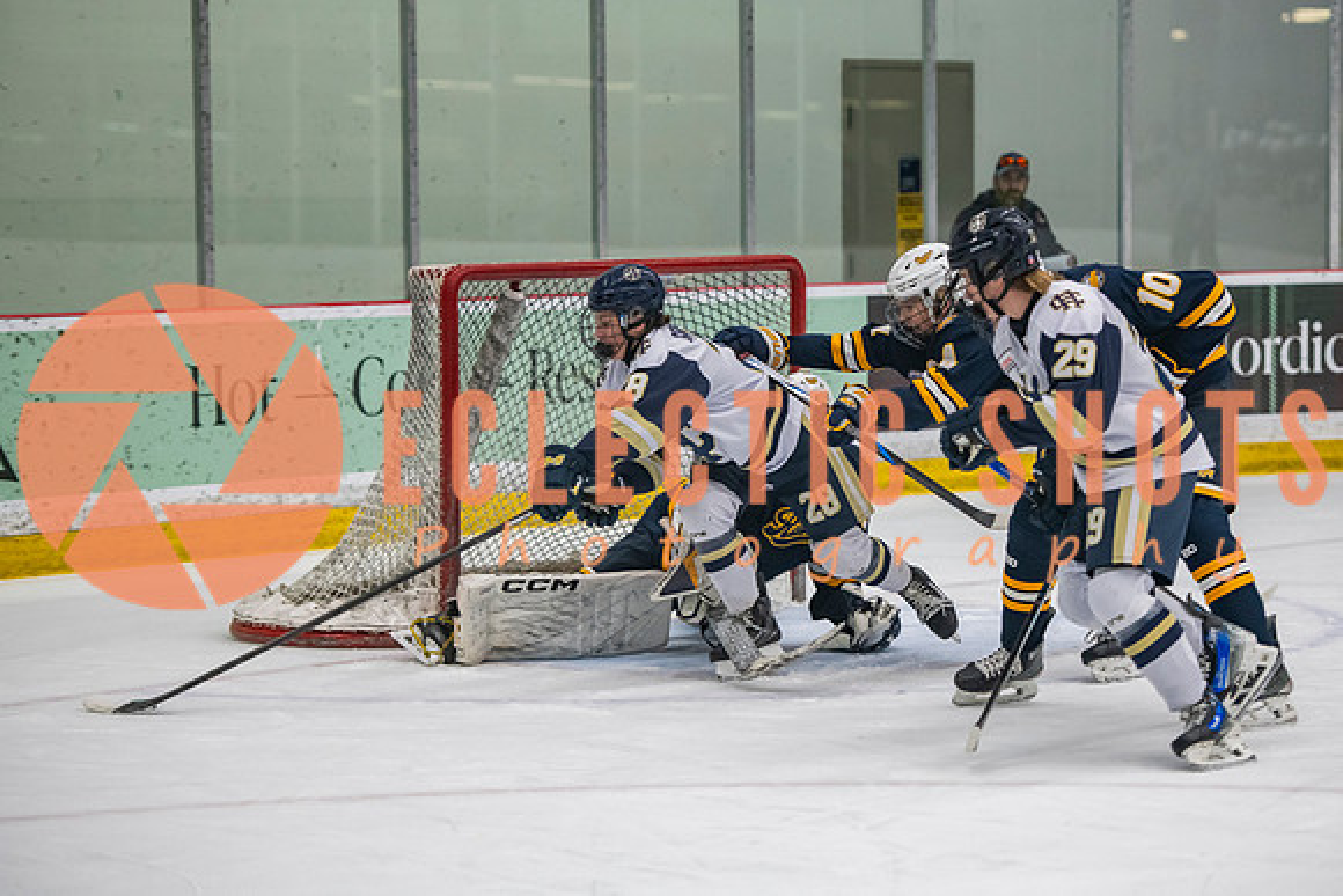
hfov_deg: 15.1
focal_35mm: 136
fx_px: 5077
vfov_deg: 10.1
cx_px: 750
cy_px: 437
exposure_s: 1/640
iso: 2000
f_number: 3.2
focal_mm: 116
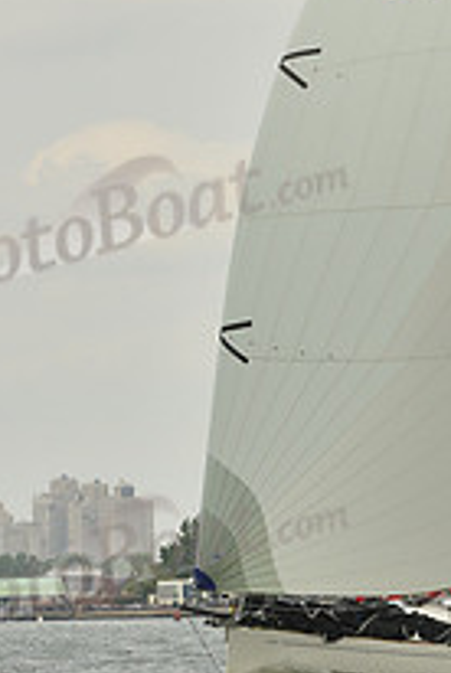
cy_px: 350
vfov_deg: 6.0
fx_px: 6423
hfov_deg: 4.0
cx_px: 518
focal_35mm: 343
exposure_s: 1/640
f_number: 10
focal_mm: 122
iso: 250
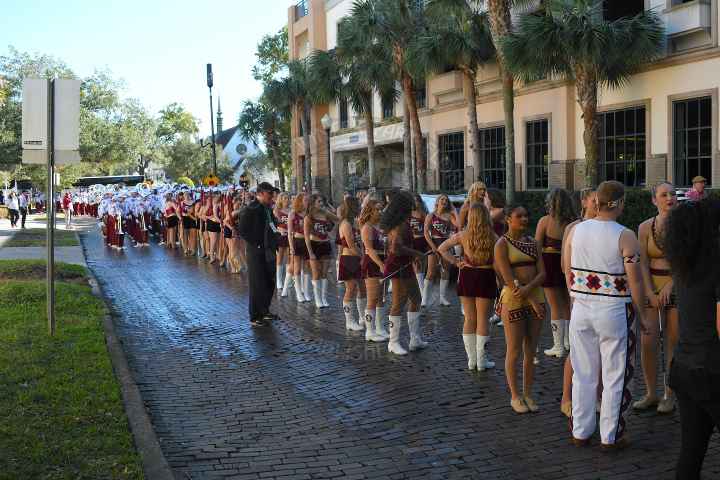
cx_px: 360
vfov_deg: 34.2
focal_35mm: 39
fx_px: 780
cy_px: 240
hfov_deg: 49.6
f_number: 5.6
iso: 100
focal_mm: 26
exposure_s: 1/125
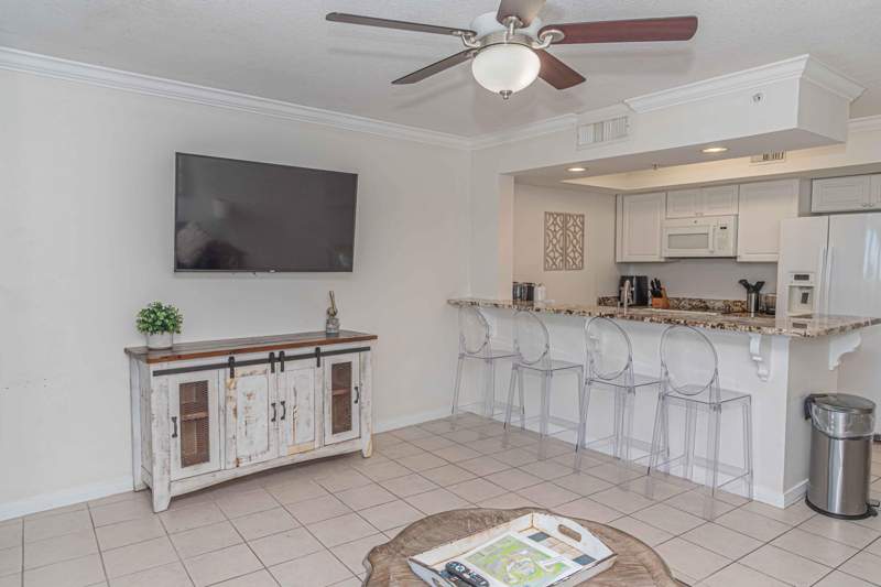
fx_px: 587
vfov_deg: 53.1
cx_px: 440
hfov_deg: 73.8
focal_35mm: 24
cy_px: 294
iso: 400
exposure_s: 1/160
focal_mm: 24
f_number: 7.1
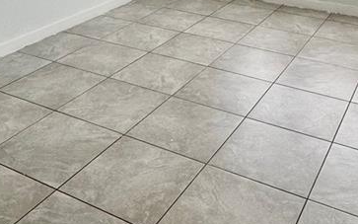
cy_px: -24
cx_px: 195
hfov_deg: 41.0
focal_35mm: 49
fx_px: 478
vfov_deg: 24.5
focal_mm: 2.22
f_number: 2.2
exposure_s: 1/214
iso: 40
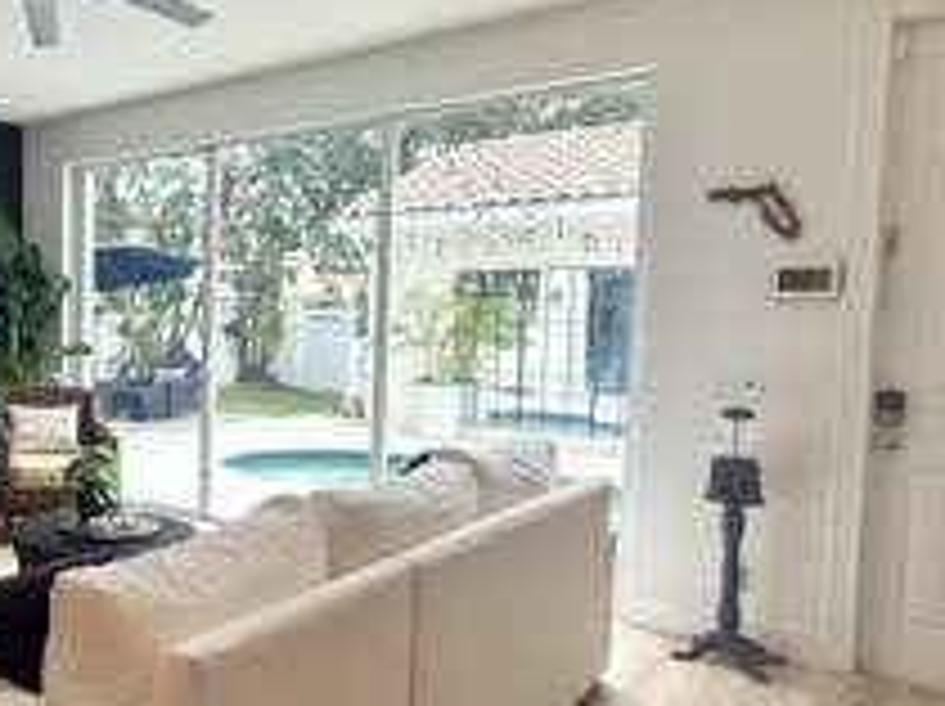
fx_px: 873
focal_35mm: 32
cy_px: 362
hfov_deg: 50.0
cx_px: 81
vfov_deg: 44.1
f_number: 2.2
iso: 100
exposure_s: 1/120
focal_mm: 2.22
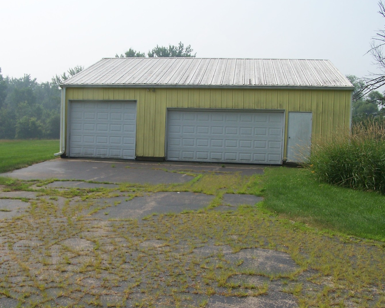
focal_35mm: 40
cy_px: 155
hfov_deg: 45.8
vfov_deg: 37.3
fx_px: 456
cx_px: 184
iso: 80
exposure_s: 1/500
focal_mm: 6.3
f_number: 5.6
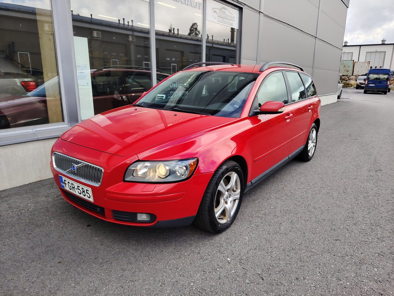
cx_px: 197
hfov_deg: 71.6
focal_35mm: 24
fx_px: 273
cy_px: 148
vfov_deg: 56.8
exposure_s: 1/202
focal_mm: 5.25
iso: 100
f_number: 1.75
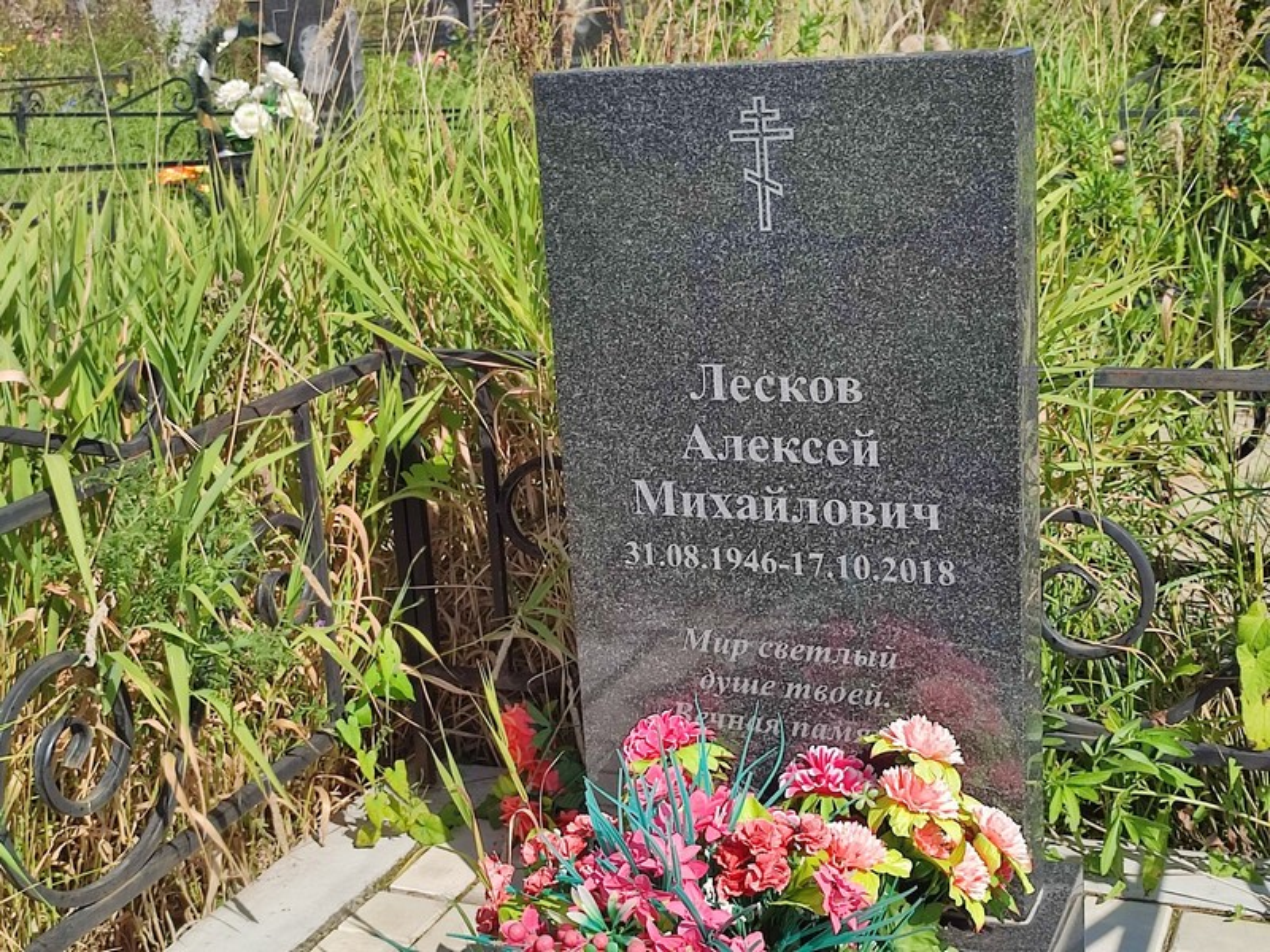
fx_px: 917
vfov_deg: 54.9
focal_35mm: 25
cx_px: 635
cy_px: 476
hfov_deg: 69.4
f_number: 1.9
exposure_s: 1/812
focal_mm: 6.04
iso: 50
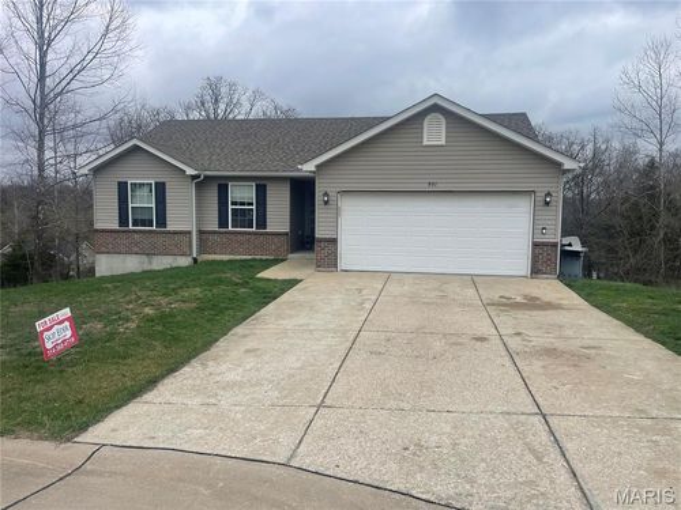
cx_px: 340
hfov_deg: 67.3
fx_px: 511
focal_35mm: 26
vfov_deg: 53.1
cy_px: 255
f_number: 1.6
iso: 32
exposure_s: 1/2020
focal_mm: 4.2
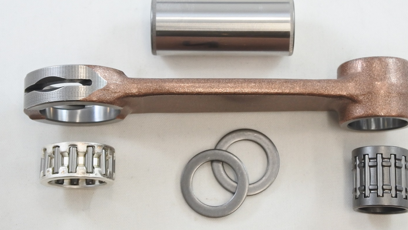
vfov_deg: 18.5
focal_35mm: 65
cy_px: 99
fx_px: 703
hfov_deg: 32.3
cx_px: 222
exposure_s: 1/125
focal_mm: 20.1
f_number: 4.8
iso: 560
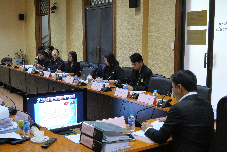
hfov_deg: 41.9
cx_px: 114
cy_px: 76
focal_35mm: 47
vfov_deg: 28.7
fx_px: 297
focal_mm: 23
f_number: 5
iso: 3200
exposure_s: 1/60
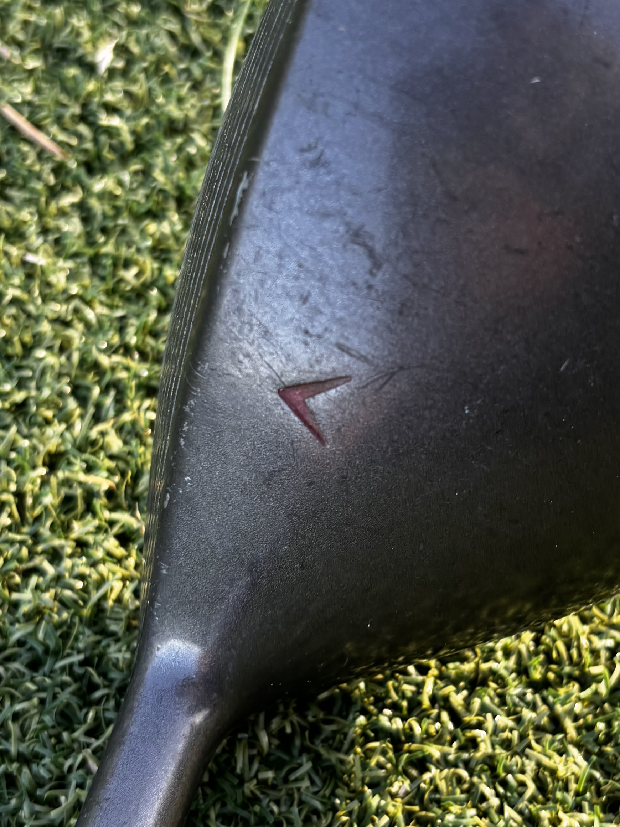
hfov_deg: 22.9
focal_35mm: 64
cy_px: 404
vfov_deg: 30.3
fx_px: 1529
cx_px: 394
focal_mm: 5.96
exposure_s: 1/167
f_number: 1.6
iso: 40
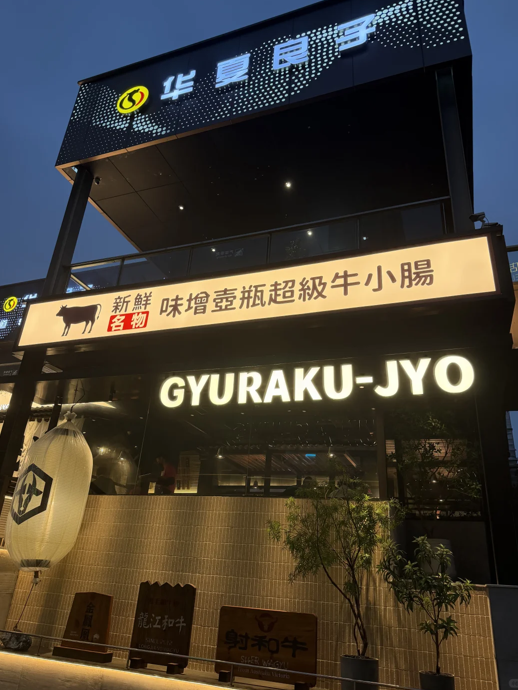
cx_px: 262
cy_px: 333
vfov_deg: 69.4
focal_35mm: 25
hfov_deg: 54.9
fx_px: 499
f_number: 1.78
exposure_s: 1/100
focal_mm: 6.76
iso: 250
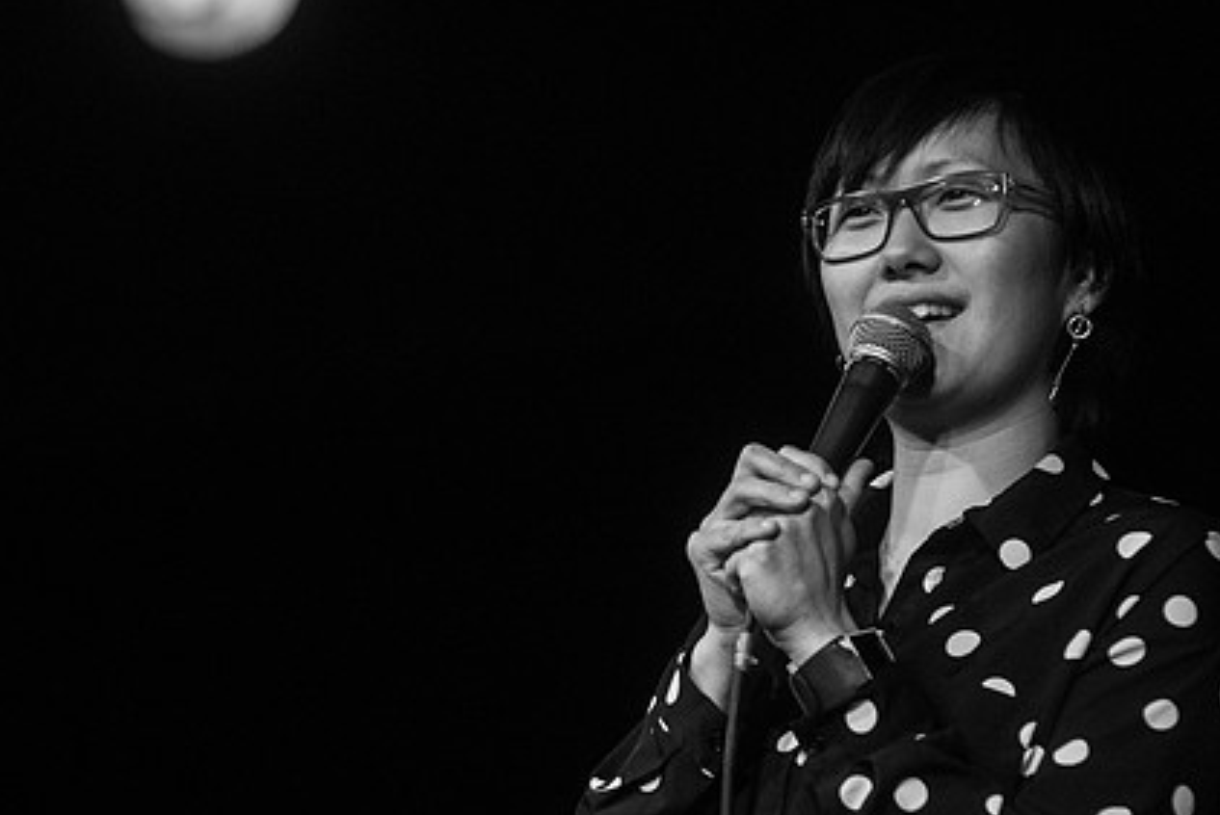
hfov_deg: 7.3
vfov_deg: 4.9
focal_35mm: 280
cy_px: 476
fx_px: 9495
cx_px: 798
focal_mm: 170
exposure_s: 1/125
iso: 3200
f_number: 2.8
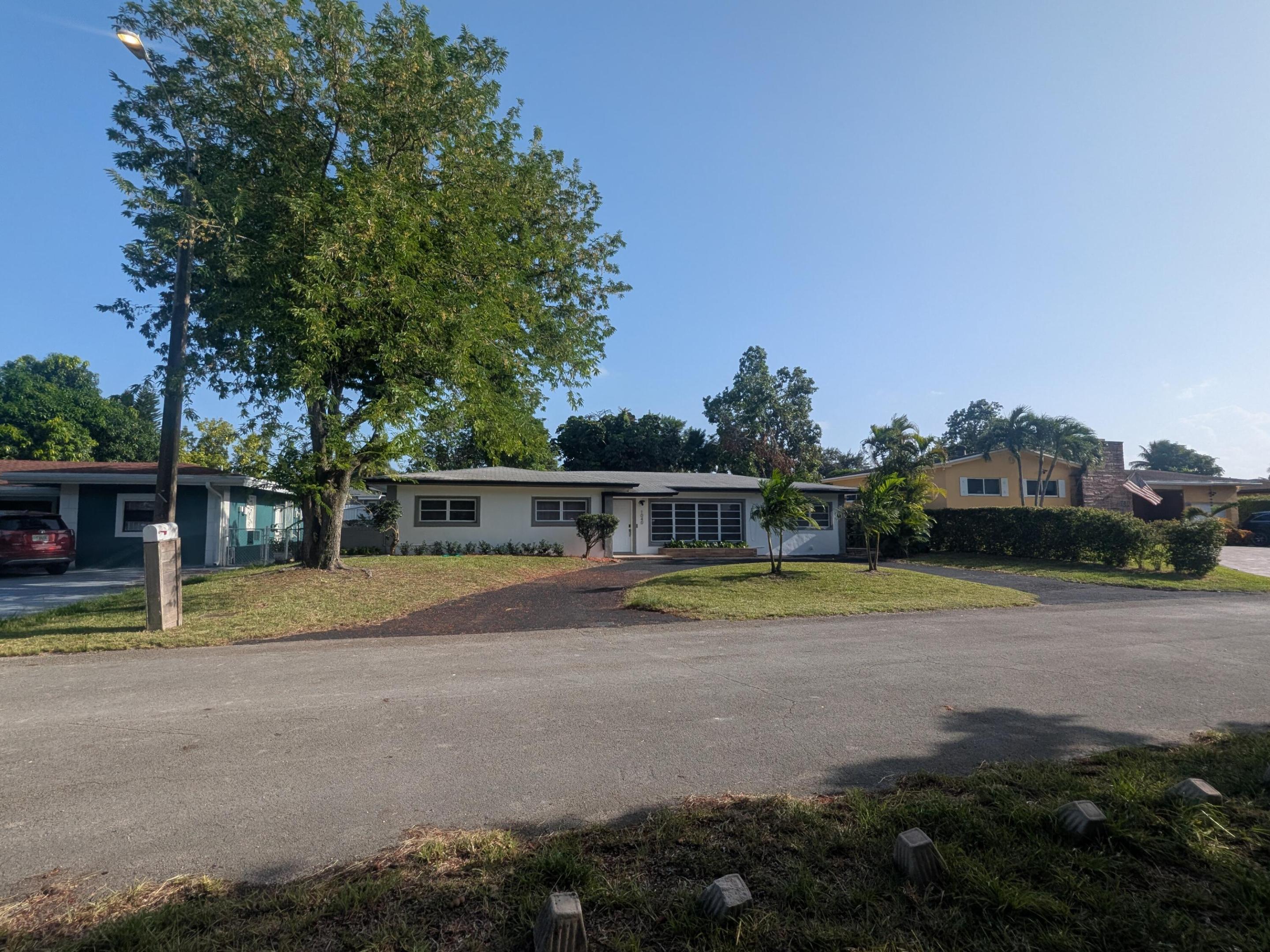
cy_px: 476
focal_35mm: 16
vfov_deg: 78.1
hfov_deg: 94.5
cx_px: 635
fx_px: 587
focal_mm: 2.22
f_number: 2.2
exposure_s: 1/1686
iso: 46
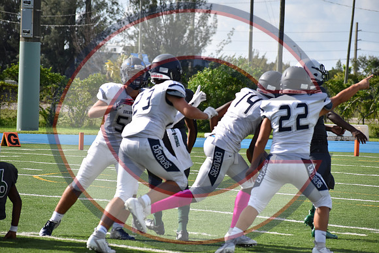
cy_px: 126
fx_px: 2606
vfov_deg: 5.6
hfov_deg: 8.3
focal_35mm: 248
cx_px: 190
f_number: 7.1
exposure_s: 1/2000
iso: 400
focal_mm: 165
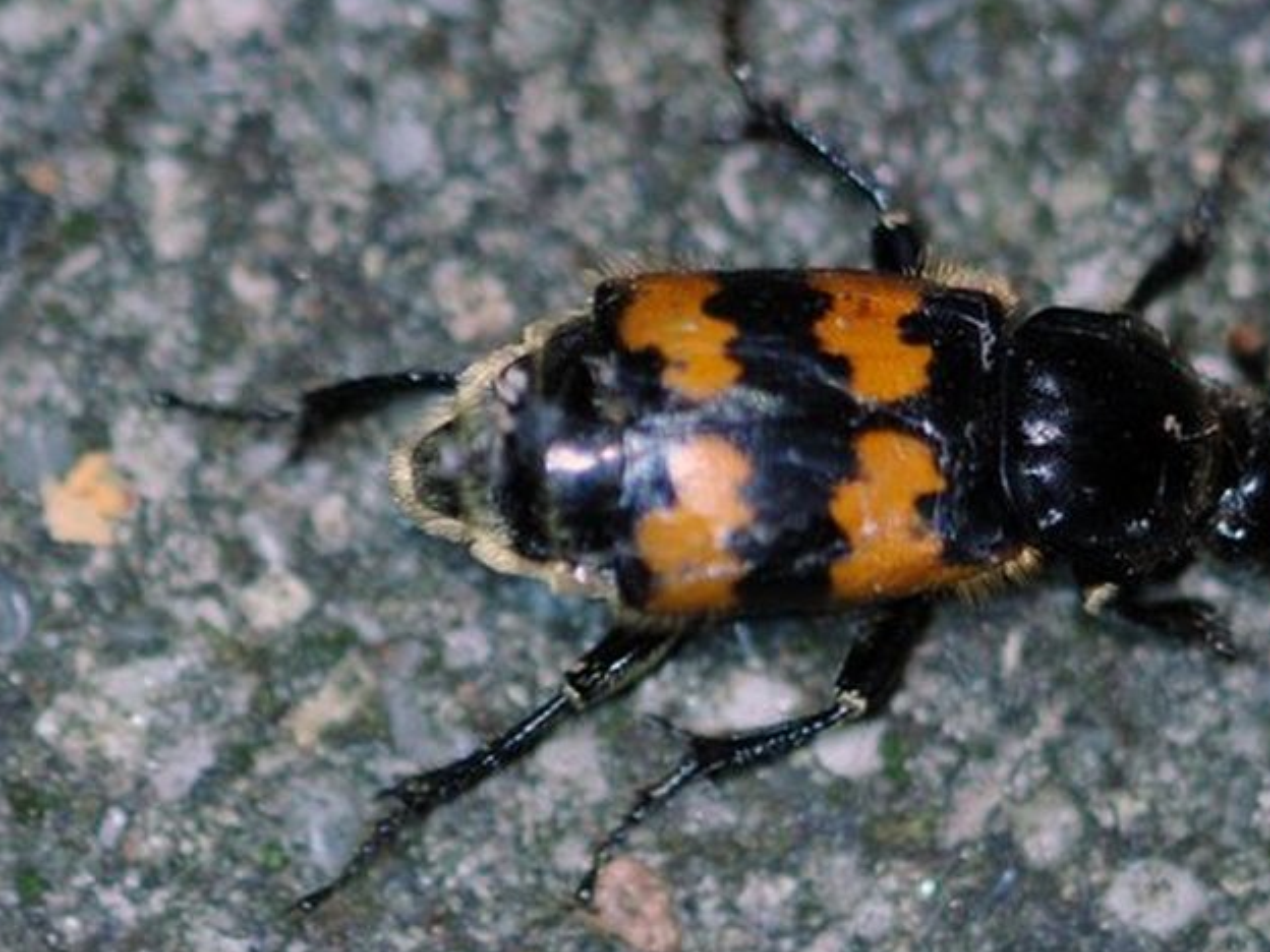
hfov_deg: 8.5
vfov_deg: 6.4
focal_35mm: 233
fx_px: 8539
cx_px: 876
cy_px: 454
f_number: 3.5
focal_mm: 105
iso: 640
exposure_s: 1/100
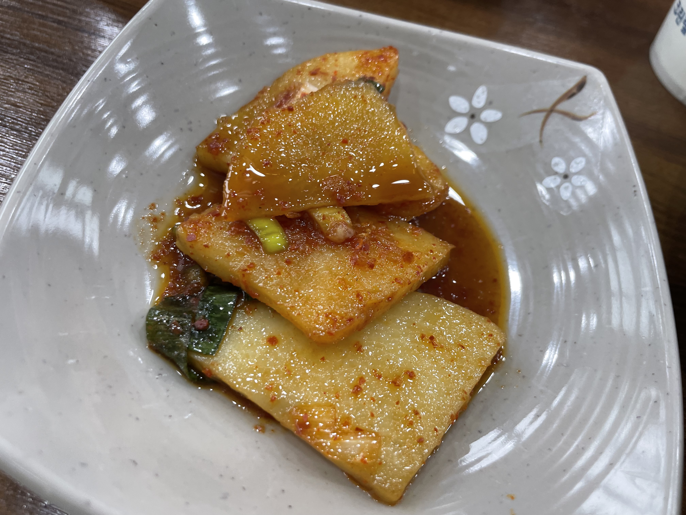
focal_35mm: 26
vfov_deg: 53.1
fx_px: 515
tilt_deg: -59.1
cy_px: 258
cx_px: 343
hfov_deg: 67.3
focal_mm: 4.2
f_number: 1.6
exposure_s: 1/120
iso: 100
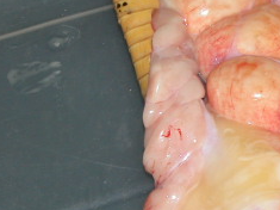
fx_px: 1827
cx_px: 293
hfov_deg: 8.7
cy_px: 129
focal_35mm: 226
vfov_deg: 6.6
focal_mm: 21
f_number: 3.5
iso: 100
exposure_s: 1/125
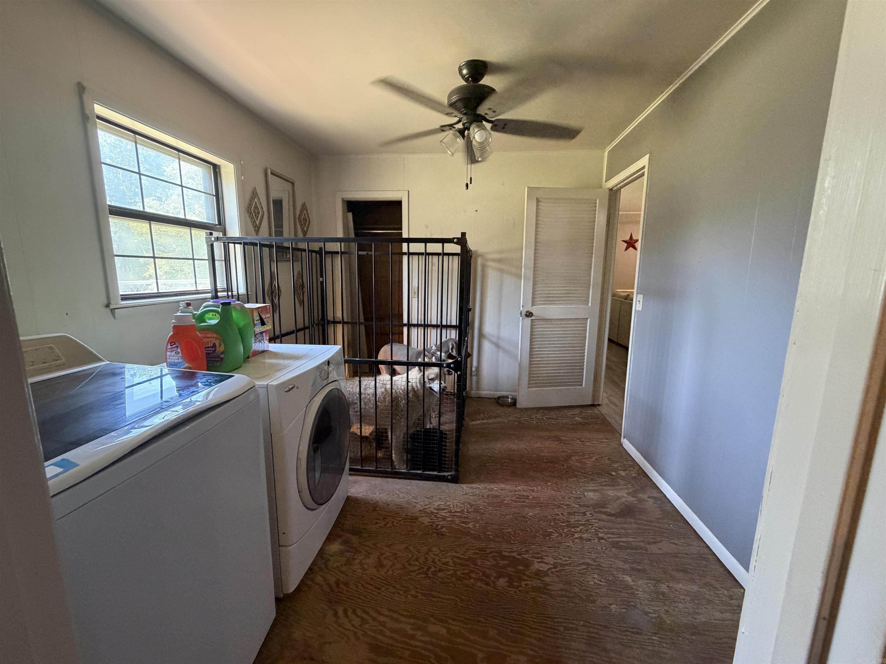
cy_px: 332
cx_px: 443
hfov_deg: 102.1
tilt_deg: -8.9
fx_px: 358
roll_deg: -0.1
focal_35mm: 14
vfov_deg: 85.7
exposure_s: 1/60
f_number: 2.2
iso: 400
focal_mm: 2.22
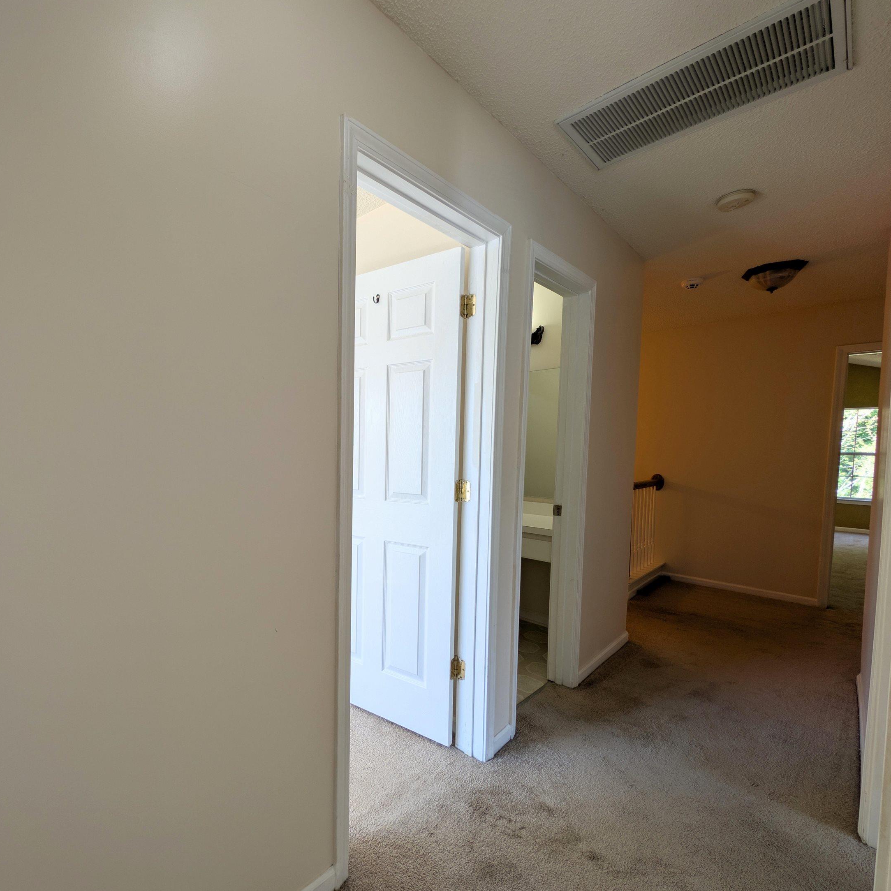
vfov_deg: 91.0
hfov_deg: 88.9
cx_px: 321
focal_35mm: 15
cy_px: 471
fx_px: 437
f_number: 1.95
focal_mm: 2.23
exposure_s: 1/60
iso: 44
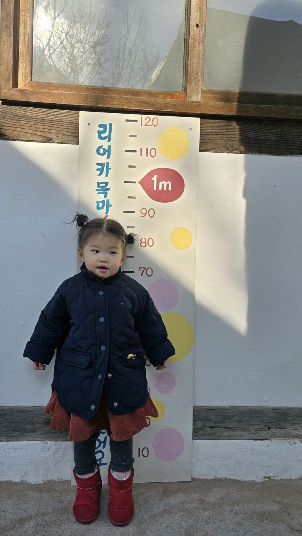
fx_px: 370
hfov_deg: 44.2
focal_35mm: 26
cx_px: 127
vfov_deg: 71.9
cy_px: 265
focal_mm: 6.3
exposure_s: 1/420
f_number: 1.7
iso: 12
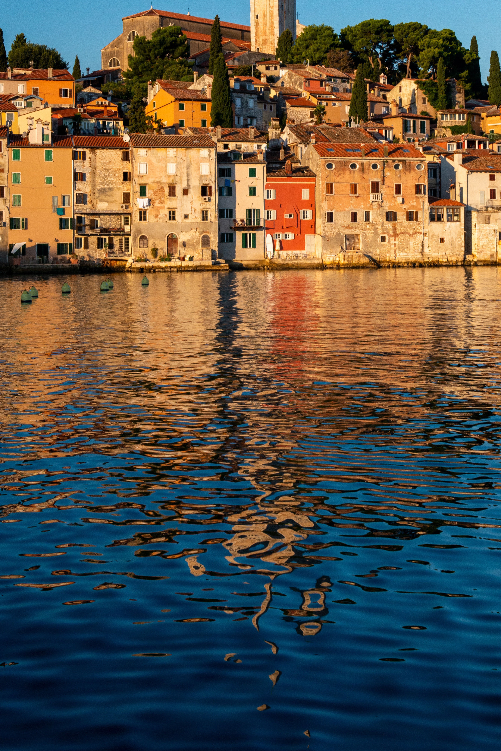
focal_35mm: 66
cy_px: 235
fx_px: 1378
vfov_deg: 30.2
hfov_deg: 20.6
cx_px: 311
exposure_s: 1/125
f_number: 13
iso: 640
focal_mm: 45
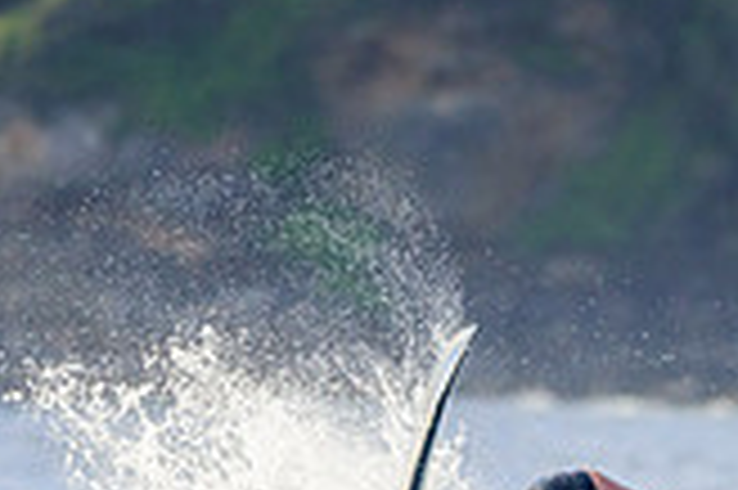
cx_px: 364
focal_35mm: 1562
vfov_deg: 0.9
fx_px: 31988
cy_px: 810
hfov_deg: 1.3
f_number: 5.6
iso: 450
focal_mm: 360
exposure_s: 1/2000
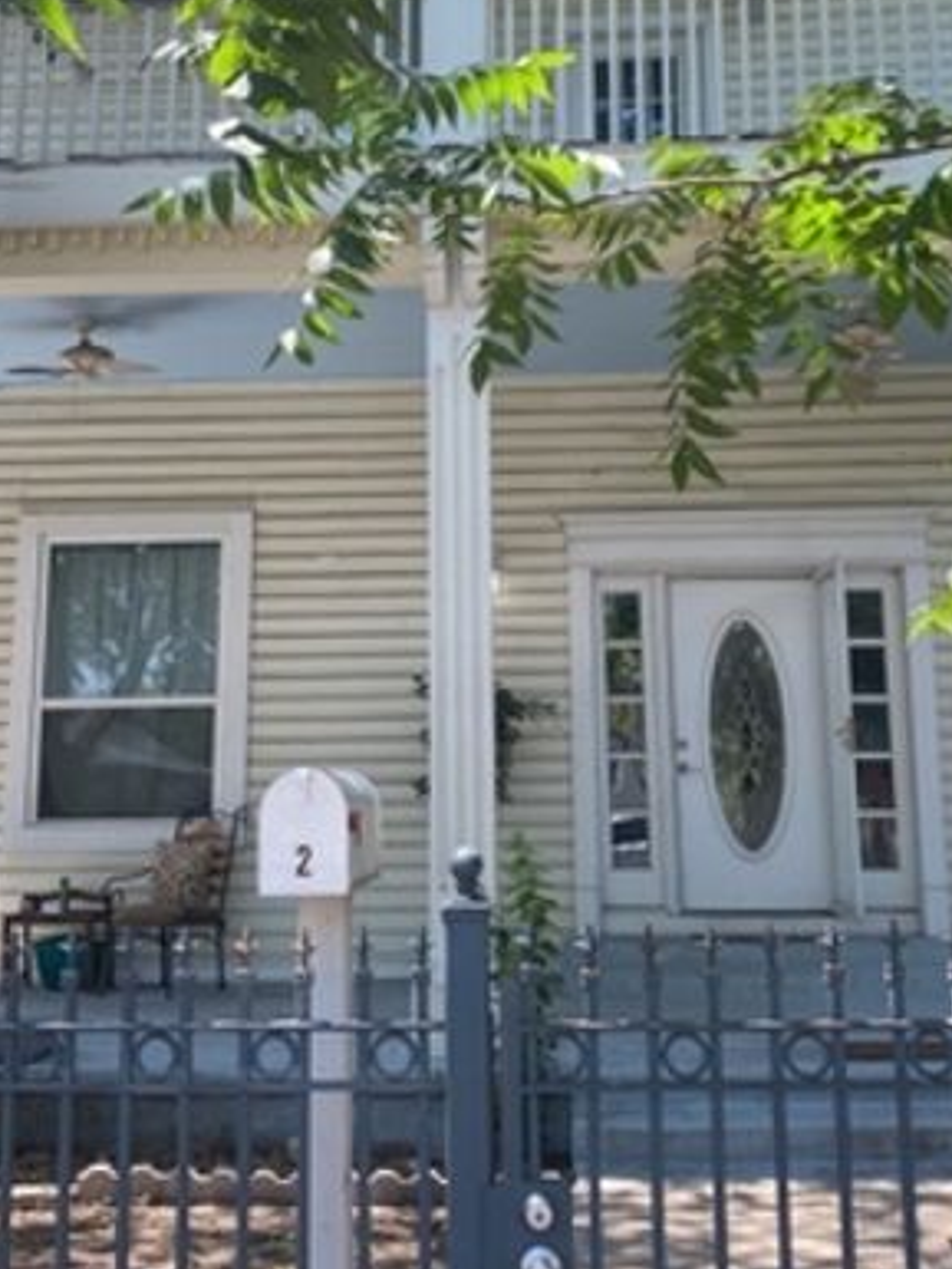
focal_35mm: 45
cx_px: 438
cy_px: 496
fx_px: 1649
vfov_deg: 41.8
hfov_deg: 32.2
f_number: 1.8
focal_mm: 4.25
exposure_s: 1/382
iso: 32
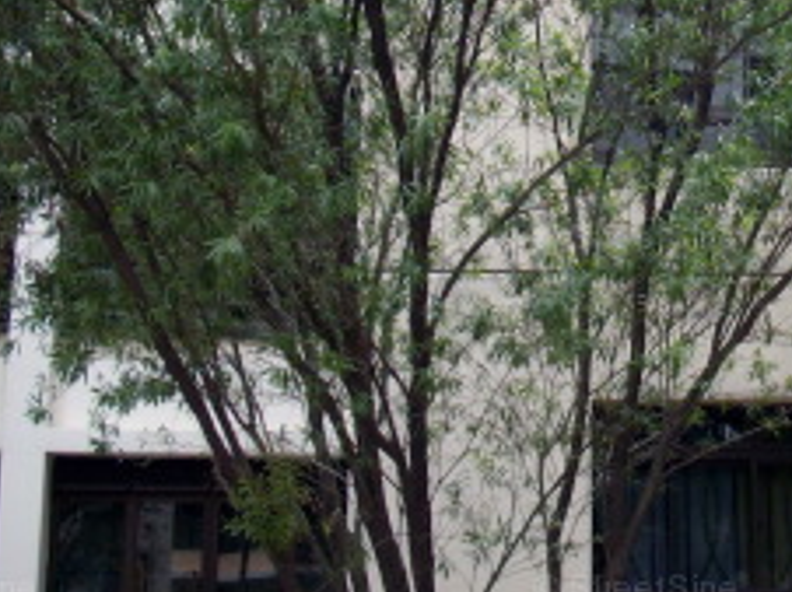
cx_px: 796
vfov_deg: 15.8
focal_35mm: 90
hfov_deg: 21.0
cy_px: -109
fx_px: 2057
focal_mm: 6.2
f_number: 2.8
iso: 80
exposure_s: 1/125
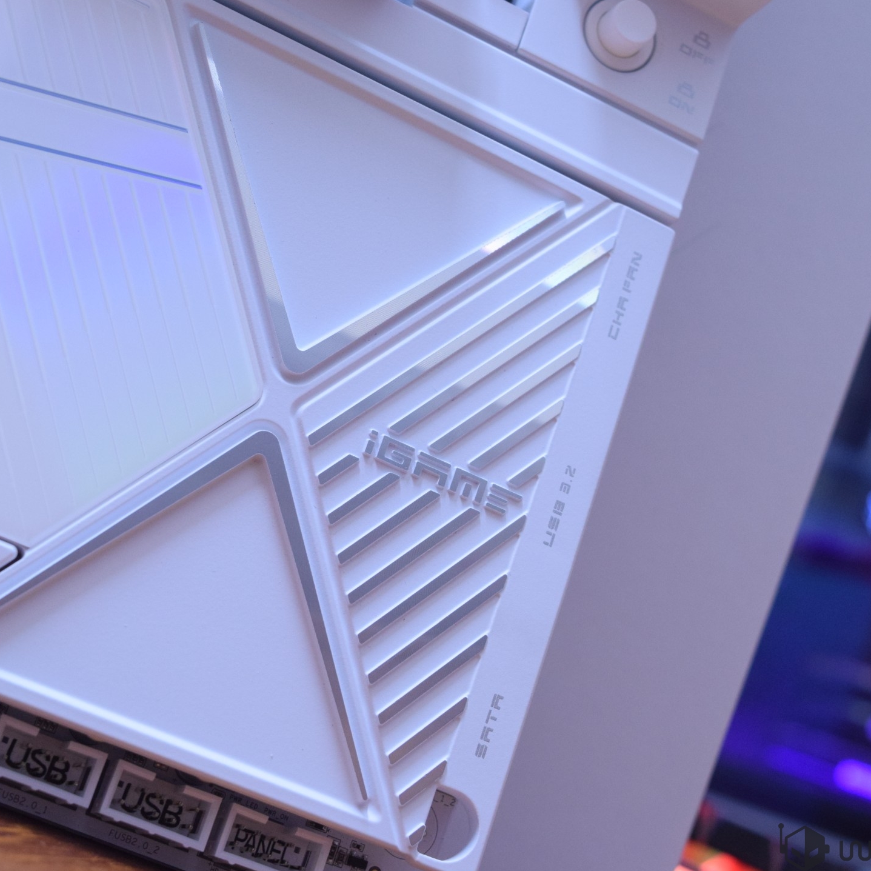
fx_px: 1964
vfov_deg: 25.0
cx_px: 394
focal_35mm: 69
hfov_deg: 25.0
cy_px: 435
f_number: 9
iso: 1600
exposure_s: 1/10
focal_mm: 36
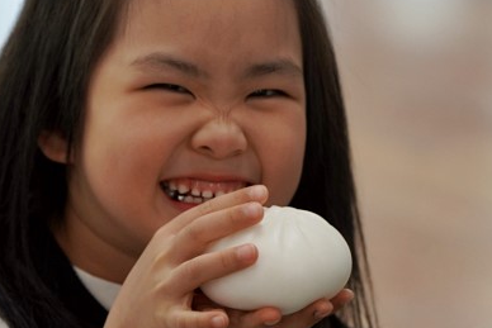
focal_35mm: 457
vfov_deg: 3.0
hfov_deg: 4.5
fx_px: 6248
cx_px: 235
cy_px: 151
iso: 1000
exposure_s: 1/200
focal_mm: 197
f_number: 4
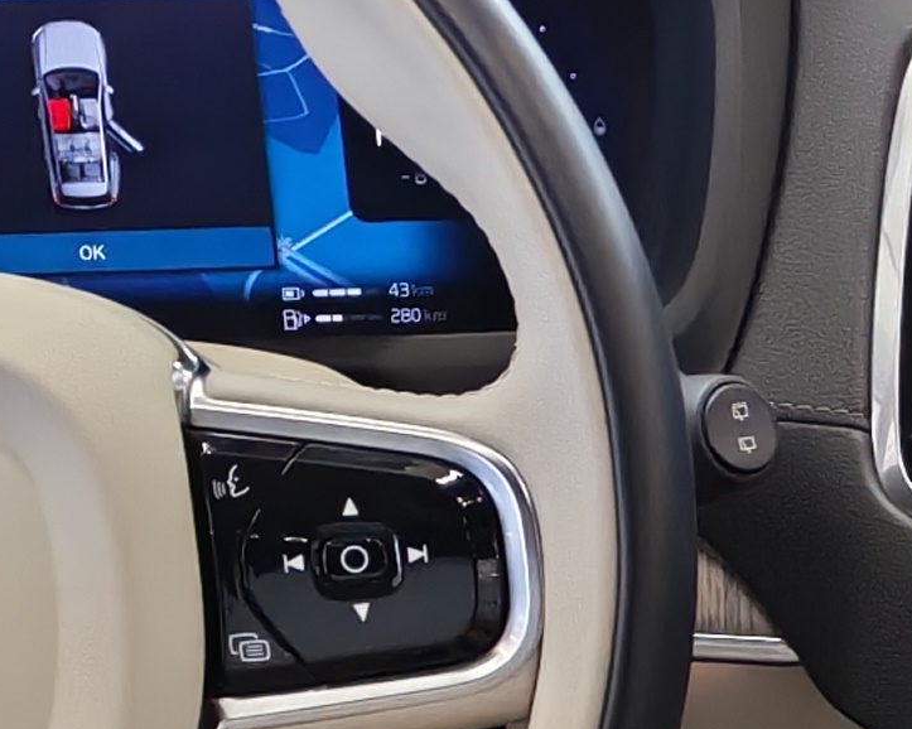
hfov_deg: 10.4
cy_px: 1227
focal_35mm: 177
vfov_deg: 8.5
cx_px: 1526
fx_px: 4776
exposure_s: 1/100
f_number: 1.9
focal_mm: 6.12
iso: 1000
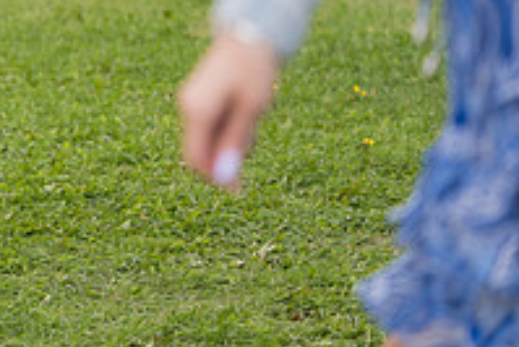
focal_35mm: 236
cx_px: -185
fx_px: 3405
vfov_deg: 5.8
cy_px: -132
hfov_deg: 8.6
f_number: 2.8
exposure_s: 1/1000
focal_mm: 81
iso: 100
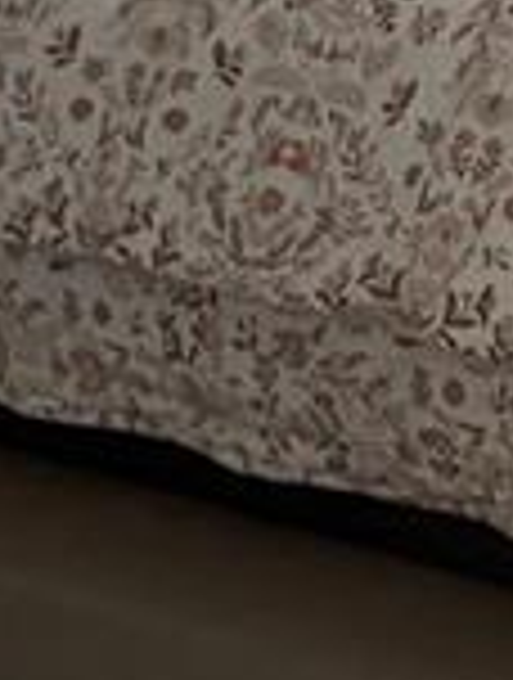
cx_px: 828
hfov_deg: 7.1
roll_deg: +1.9
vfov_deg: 9.5
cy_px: -45
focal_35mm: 206
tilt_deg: -12.2
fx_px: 4053
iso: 400
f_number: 1.6
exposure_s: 1/40
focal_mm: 5.96
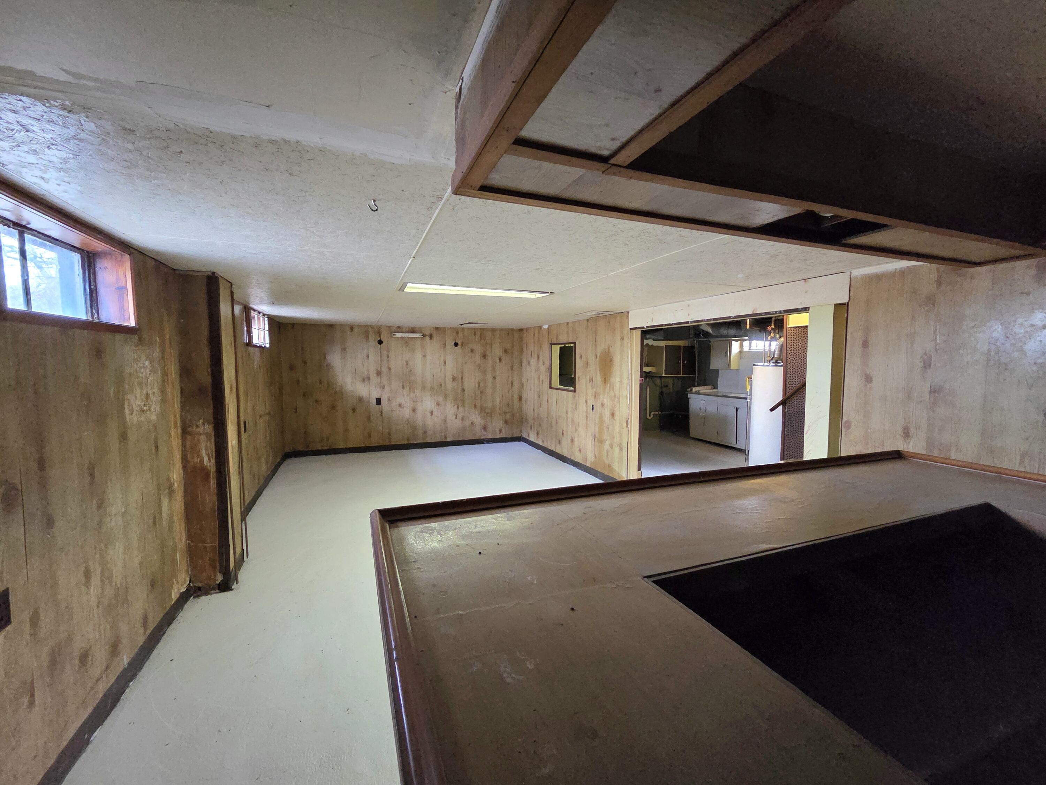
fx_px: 393
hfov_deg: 106.2
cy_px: 392
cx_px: 523
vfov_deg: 89.9
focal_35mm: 13
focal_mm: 2.2
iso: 1600
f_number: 2.2
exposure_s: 1/60.2
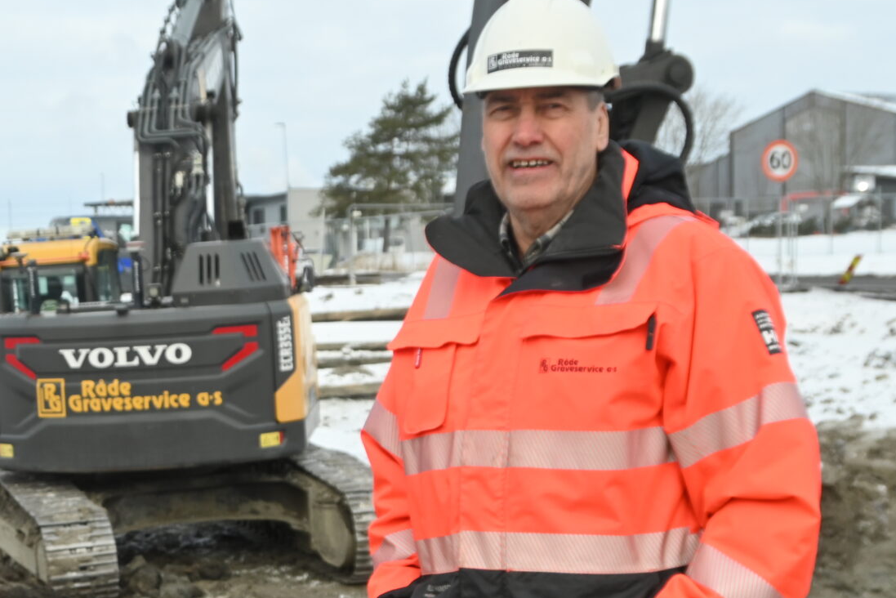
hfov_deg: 25.0
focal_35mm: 79
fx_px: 1960
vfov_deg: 17.2
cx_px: 91
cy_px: 489
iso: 160
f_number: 5.6
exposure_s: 1/250
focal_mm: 22.5
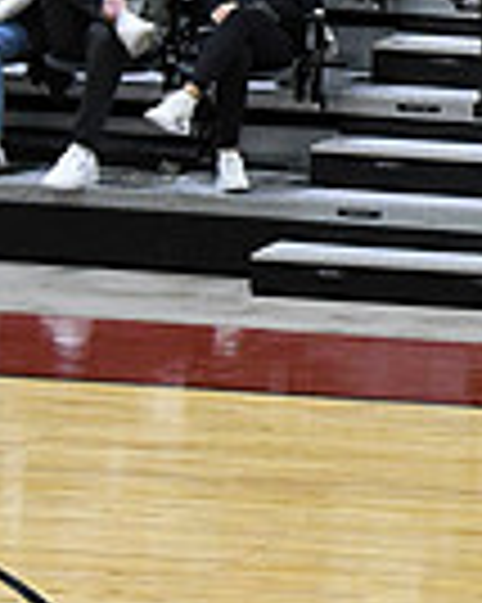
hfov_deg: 3.6
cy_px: 182
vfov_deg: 4.5
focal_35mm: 428
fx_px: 7641
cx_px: 1261
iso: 5000
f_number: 4
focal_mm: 70
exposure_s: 1/500
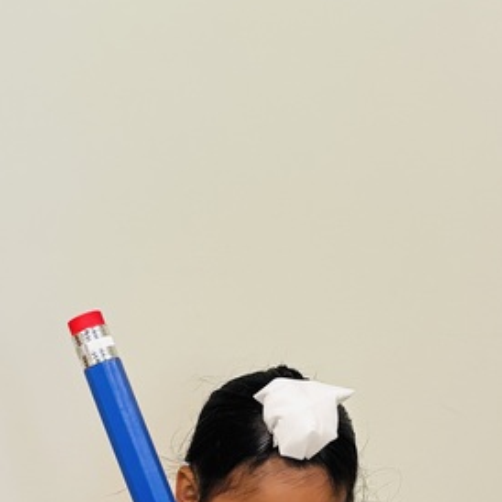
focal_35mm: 86
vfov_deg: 20.1
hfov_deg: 20.1
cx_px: 174
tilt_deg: -6.0
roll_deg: +0.4
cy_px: 361
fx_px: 1411
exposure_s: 1/65
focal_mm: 5.96
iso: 125
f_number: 1.6
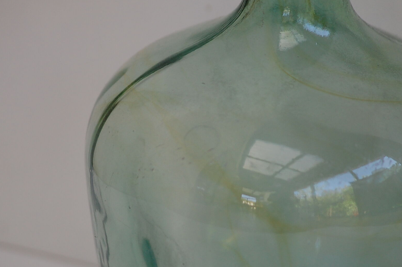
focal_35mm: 295
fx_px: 3286
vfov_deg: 4.6
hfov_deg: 7.0
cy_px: 151
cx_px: 204
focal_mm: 135
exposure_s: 1/200
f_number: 4.5
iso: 400
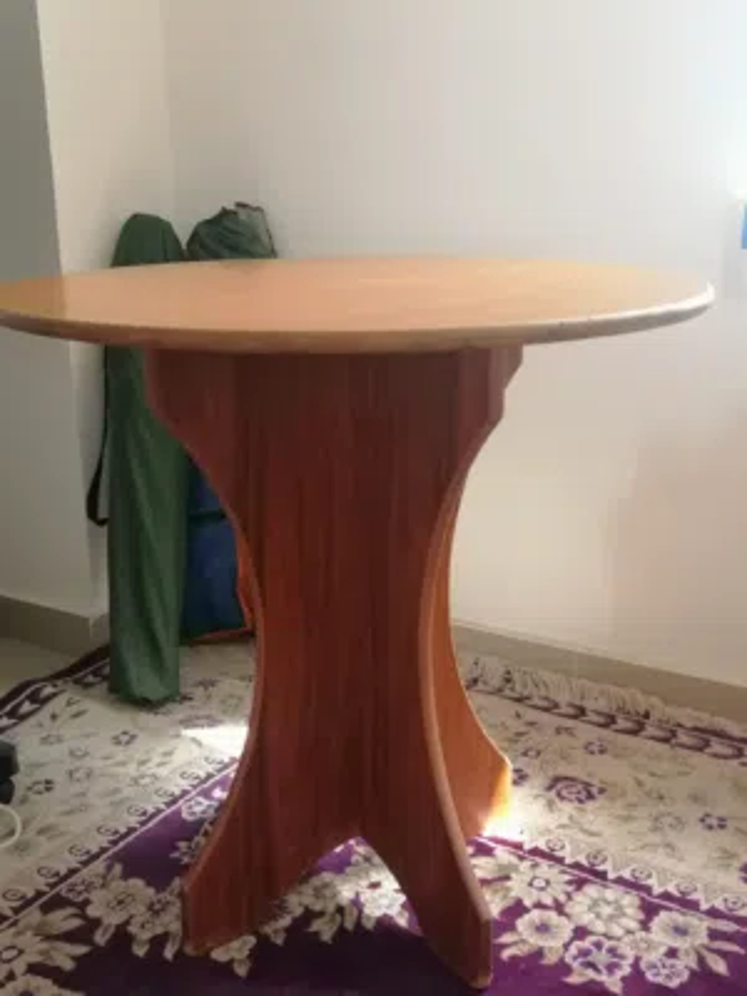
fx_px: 1122
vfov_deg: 47.9
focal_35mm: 39
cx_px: 374
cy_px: 498
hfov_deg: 36.8
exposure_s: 1/33.3
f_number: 1.8
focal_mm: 5.3
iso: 250
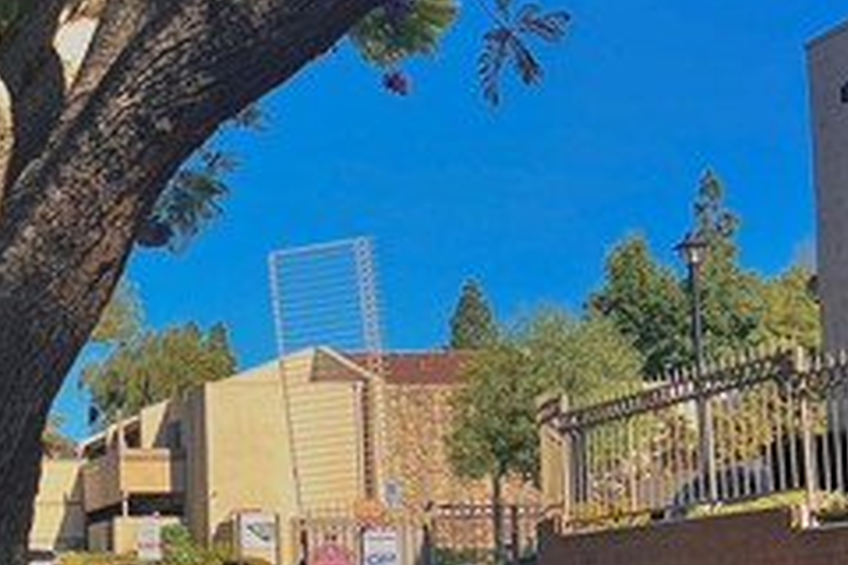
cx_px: -247
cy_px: 491
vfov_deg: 18.7
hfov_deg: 24.6
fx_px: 1696
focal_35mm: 72
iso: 50
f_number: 1.5
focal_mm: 5.7
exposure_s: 1/3165
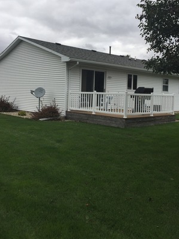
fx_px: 242
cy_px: 106
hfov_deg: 40.6
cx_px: 98
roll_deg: -1.4
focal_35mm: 35
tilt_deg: -1.1
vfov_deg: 52.5
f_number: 2.2
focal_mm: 4.15
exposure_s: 1/1883
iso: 32
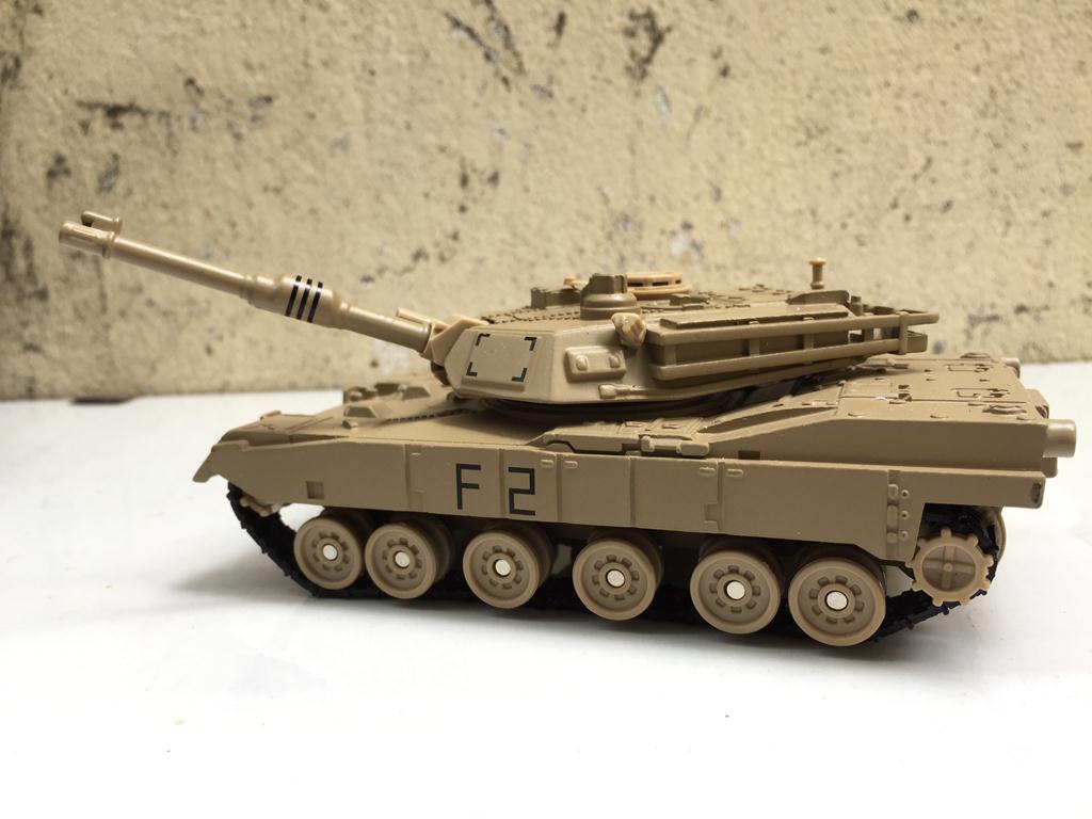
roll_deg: +0.3
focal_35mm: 29
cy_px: 410
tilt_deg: -12.0
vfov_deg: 48.2
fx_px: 915
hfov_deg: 61.7
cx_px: 546
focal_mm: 4.15
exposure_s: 1/147
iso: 32
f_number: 2.2
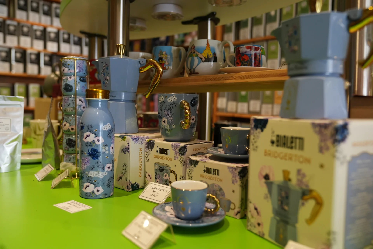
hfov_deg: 63.7
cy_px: 124
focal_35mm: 29
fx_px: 300
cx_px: 186
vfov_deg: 45.0
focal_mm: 29
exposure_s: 1/160
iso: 1600
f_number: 3.2
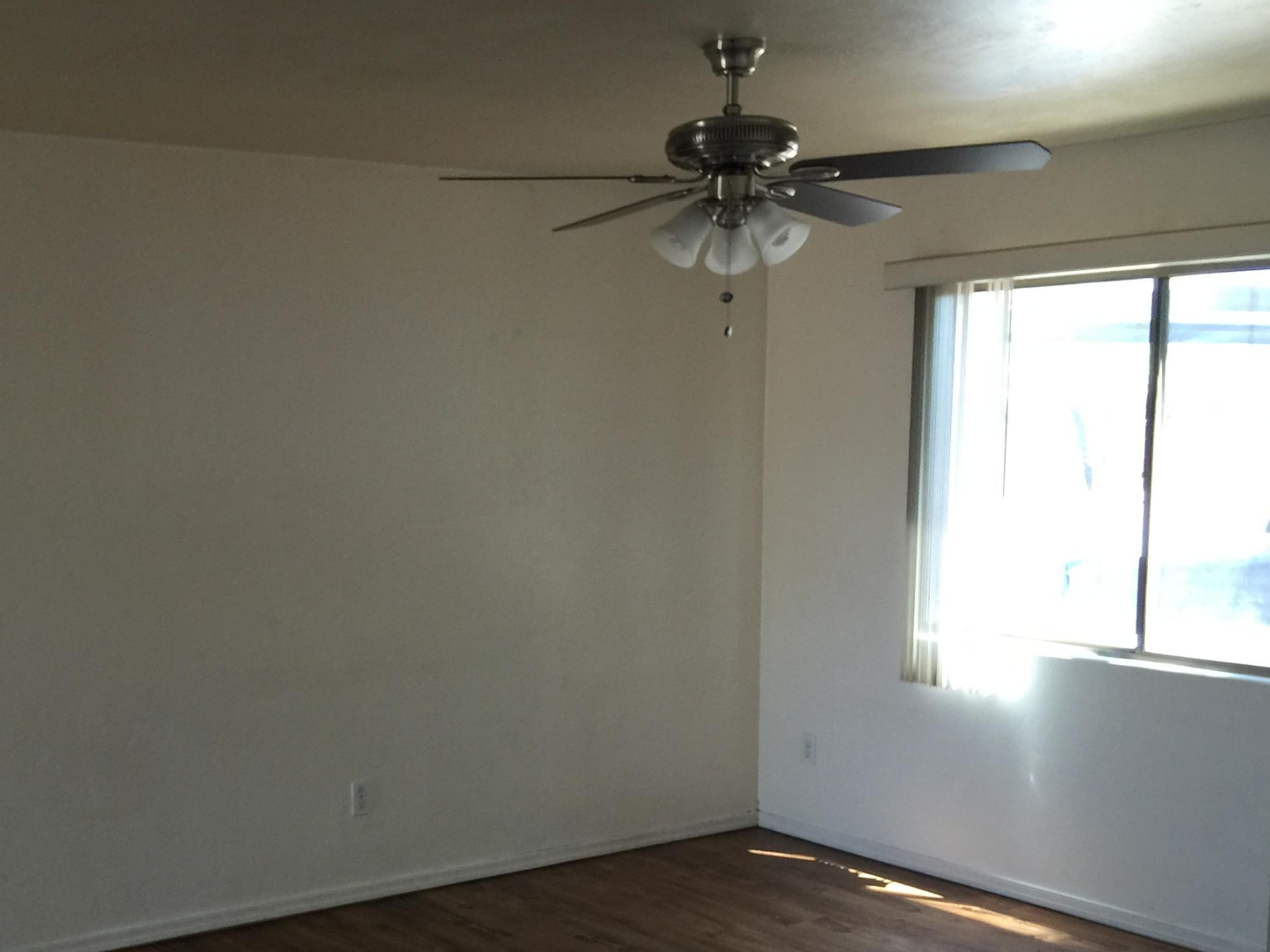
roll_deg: +1.4
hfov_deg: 42.0
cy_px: 614
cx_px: 367
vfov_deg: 32.7
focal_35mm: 44
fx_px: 1614
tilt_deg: -7.6
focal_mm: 4.15
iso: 40
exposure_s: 1/30
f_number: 2.2
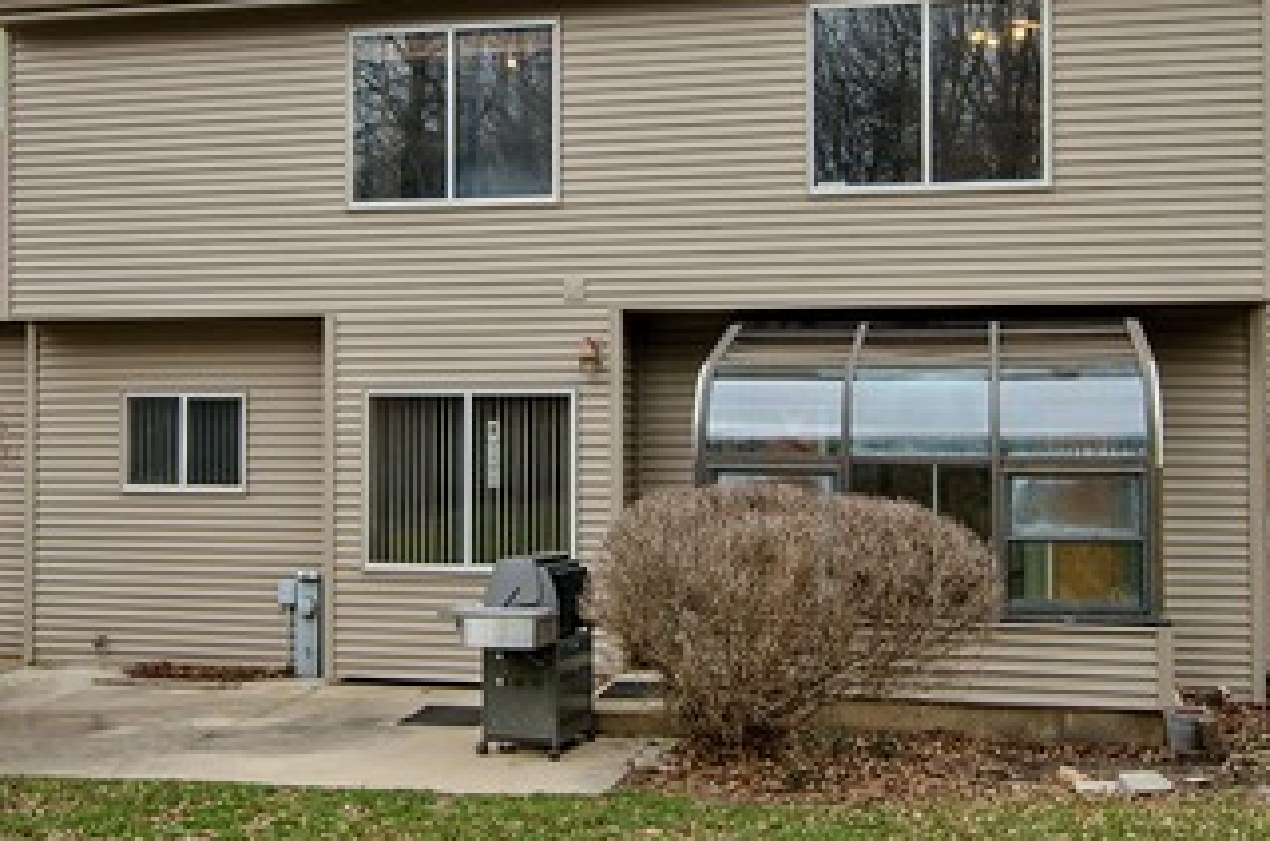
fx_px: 1479
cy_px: 226
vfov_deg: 31.3
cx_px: 595
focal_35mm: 42
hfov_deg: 46.5
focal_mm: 14
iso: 200
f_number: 8
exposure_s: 1/160
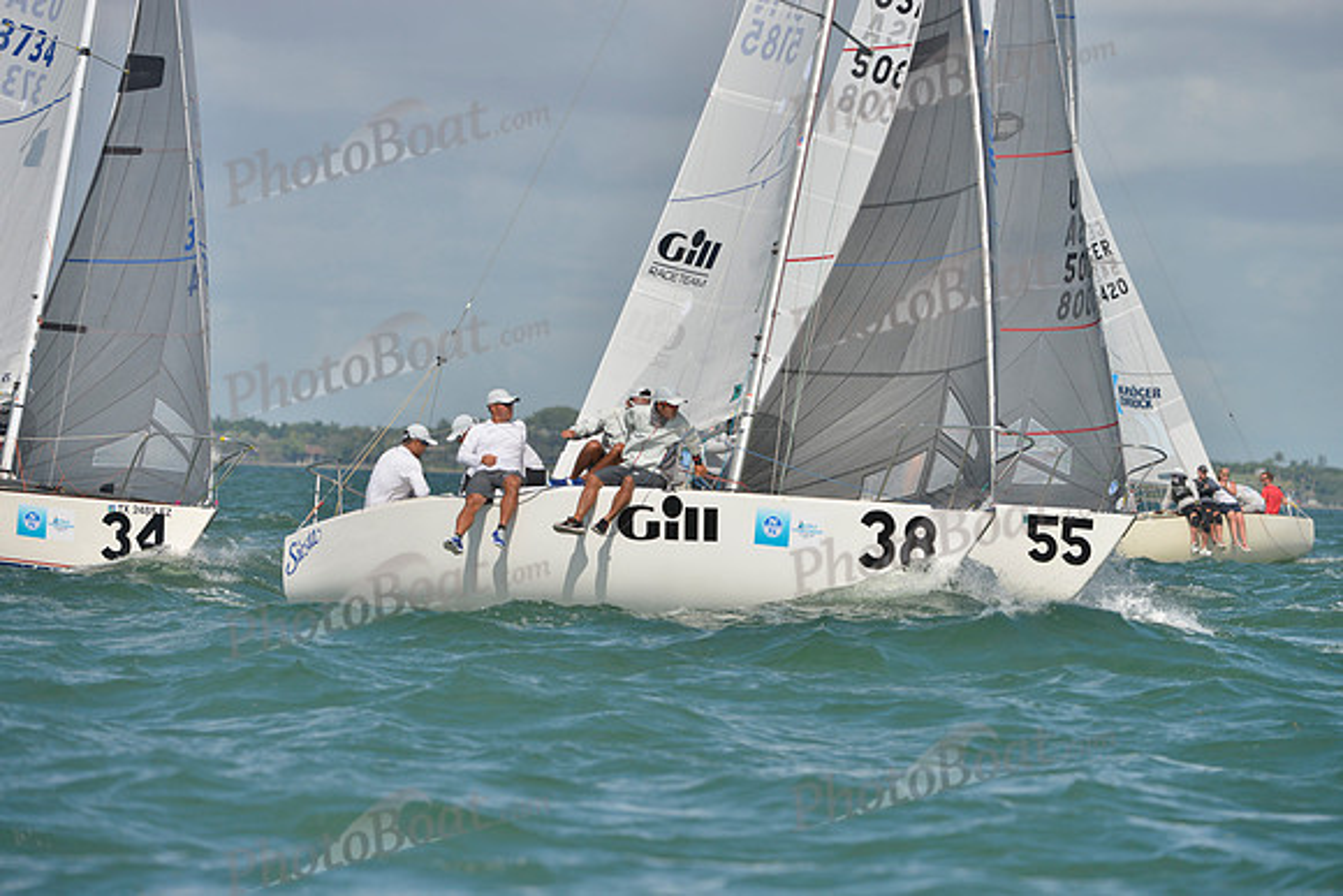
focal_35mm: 310
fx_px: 11567
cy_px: 448
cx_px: 672
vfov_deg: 4.4
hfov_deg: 6.6
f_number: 7.1
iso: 280
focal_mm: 310
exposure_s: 1/1600
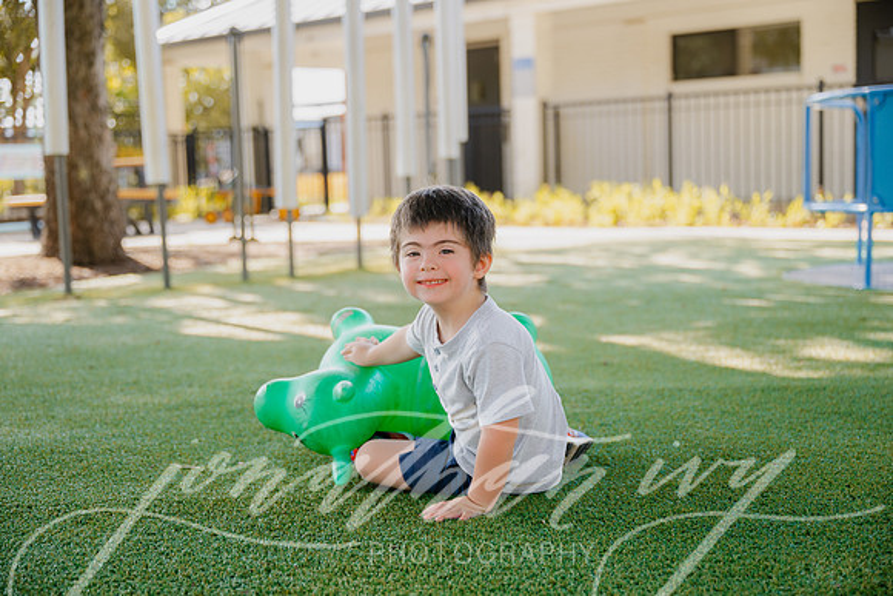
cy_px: 298
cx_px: 446
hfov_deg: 39.6
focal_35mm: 50
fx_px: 1241
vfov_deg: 27.0
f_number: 2.8
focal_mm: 50
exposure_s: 1/500
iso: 140
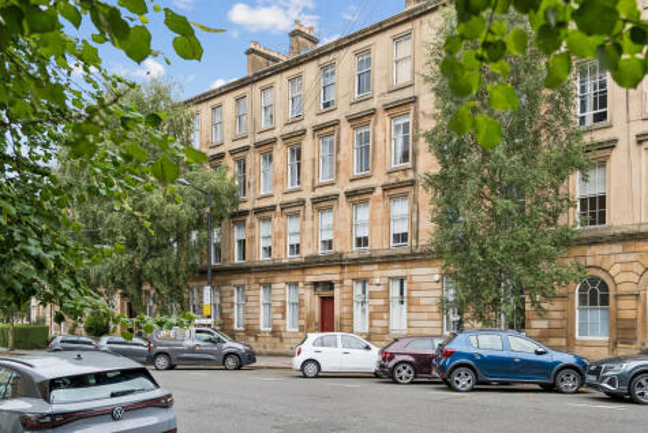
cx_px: 324
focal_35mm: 32
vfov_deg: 41.1
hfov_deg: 58.7
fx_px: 576
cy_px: 216
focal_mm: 21.7
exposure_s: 1/1000
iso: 320
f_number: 2.8
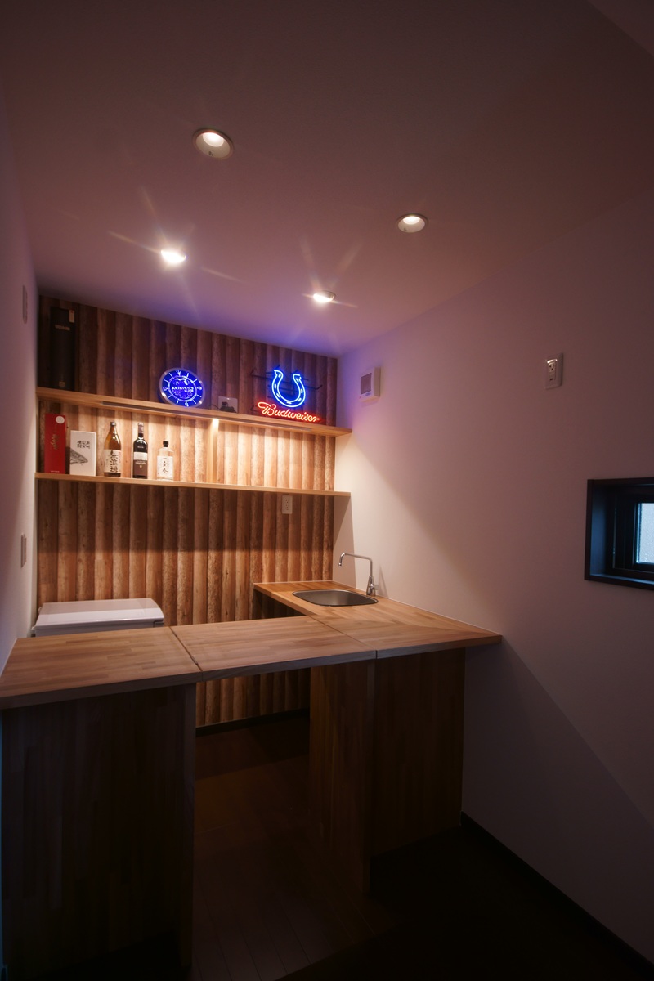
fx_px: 450
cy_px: 490
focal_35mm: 16
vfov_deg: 95.0
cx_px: 327
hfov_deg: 72.1
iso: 160
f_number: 4.5
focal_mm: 11
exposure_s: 1/15
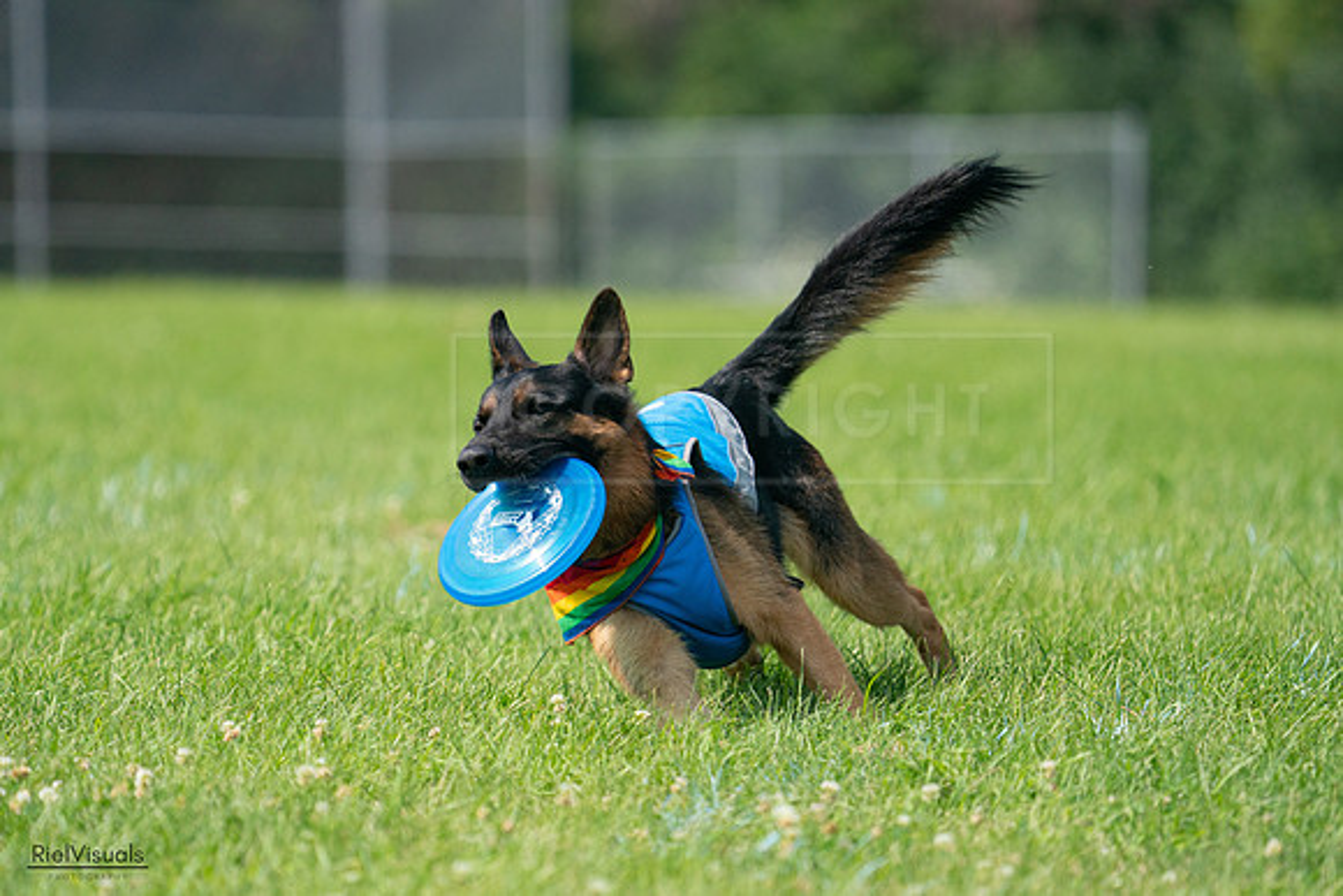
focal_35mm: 391
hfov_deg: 5.3
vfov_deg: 3.5
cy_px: 448
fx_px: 14589
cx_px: 672
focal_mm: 391
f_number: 6.3
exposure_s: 1/4000
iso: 1000
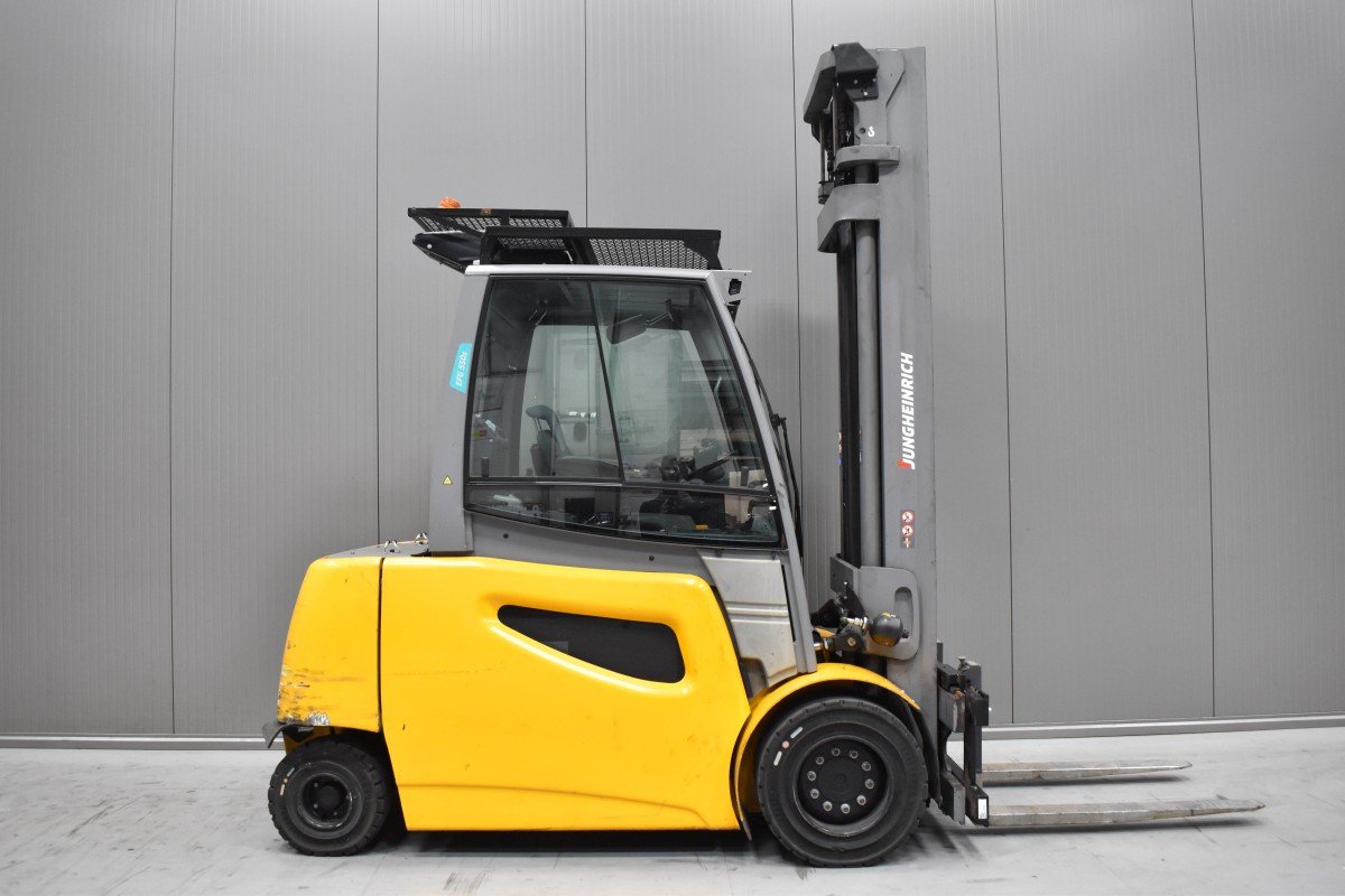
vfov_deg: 43.6
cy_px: 448
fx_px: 1121
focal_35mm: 30
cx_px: 672
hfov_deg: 61.9
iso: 1600
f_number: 4.5
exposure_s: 1/50
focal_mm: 20
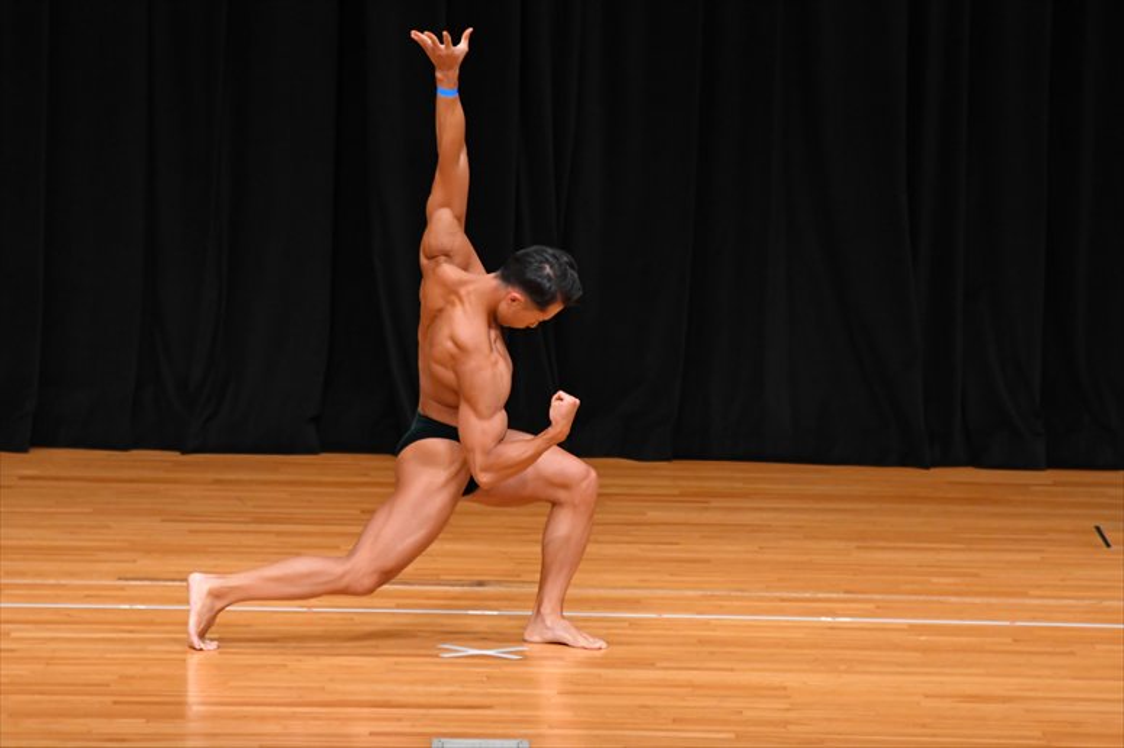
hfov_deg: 7.6
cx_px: 562
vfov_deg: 5.1
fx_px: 8426
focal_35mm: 270
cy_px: 374
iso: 3200
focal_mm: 180
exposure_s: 1/400
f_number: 5.6
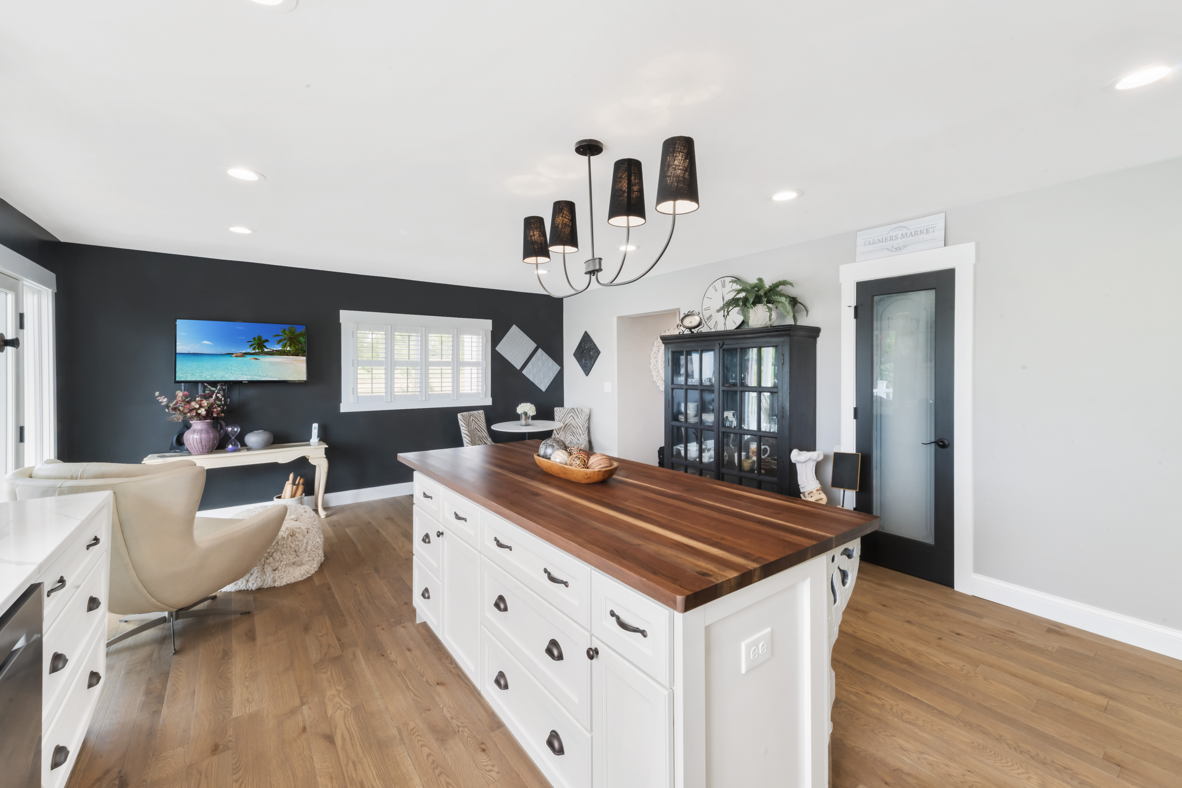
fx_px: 460
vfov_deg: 81.2
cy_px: 394
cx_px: 591
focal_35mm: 14
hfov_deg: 104.3
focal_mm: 14
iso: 320
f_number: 22
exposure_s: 1/1.67
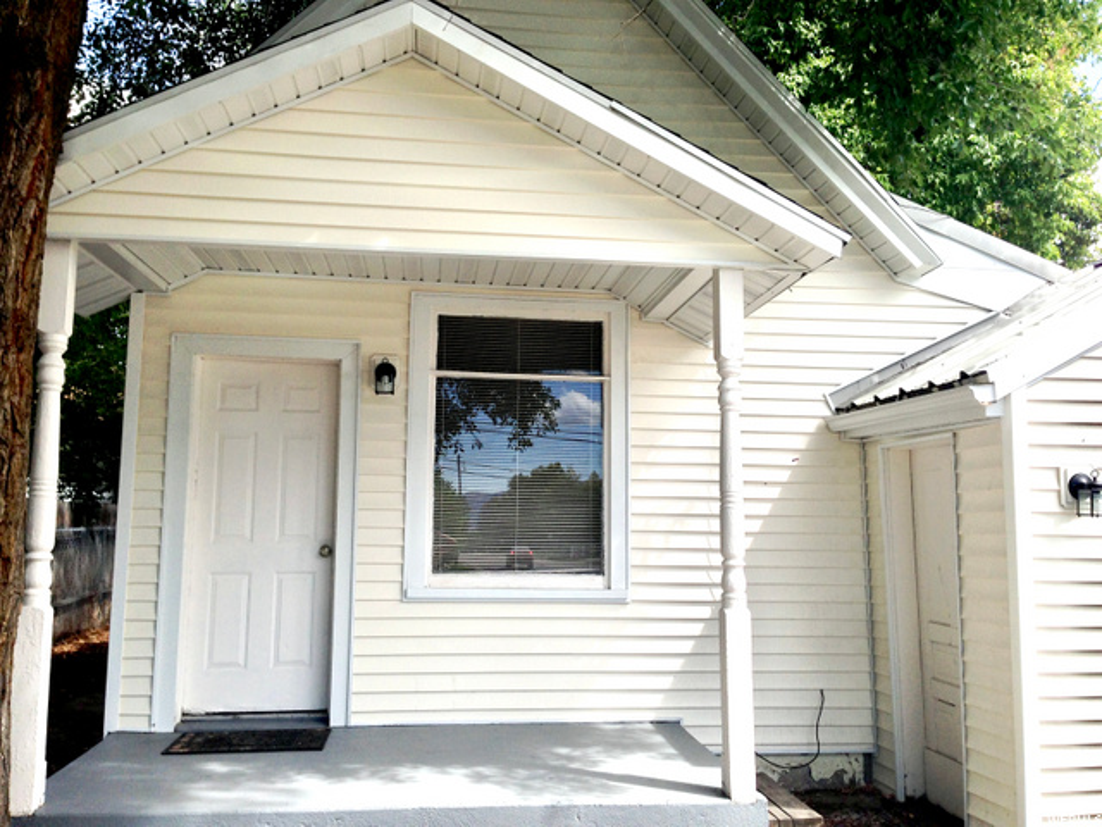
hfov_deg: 55.4
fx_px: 1051
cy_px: 414
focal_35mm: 33
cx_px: 551
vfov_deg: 42.9
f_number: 2.4
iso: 50
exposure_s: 1/775
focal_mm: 4.12
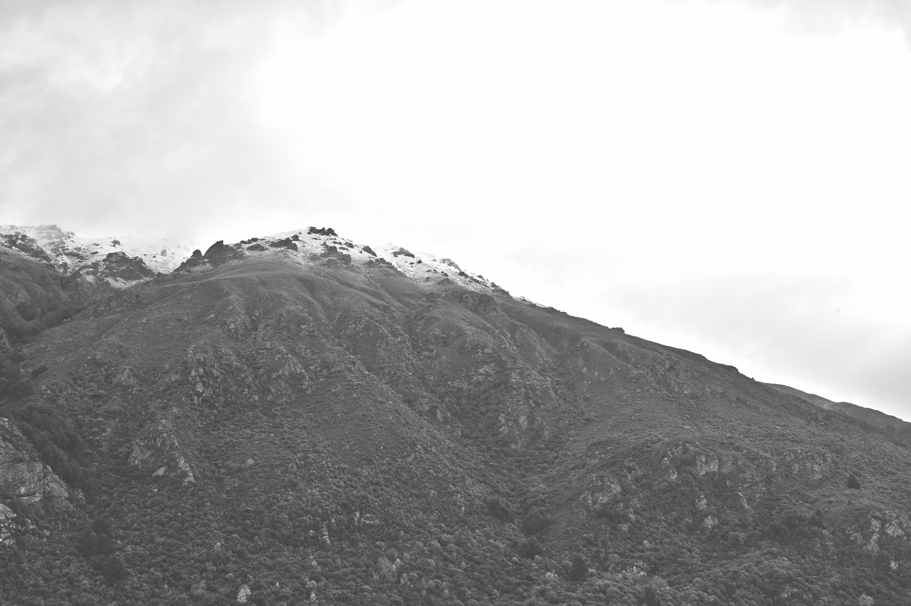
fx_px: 1012
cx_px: 456
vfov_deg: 33.4
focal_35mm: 40
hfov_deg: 48.5
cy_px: 303
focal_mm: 40
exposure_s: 1/200
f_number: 13
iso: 400
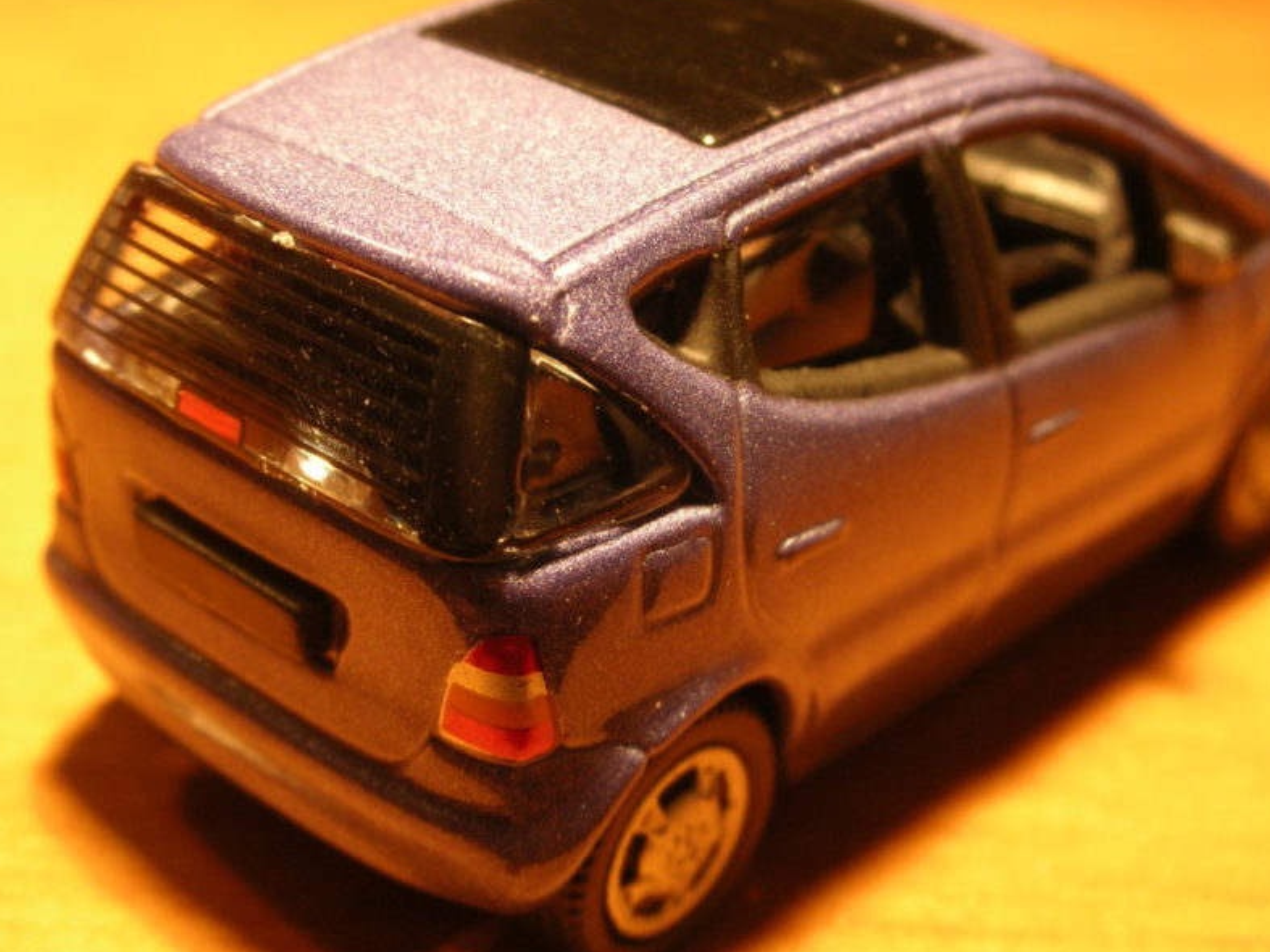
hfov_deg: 28.2
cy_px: 495
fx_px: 2531
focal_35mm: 69
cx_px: 645
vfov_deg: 21.3
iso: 83
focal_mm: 8.8
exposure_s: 1/4
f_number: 3.7
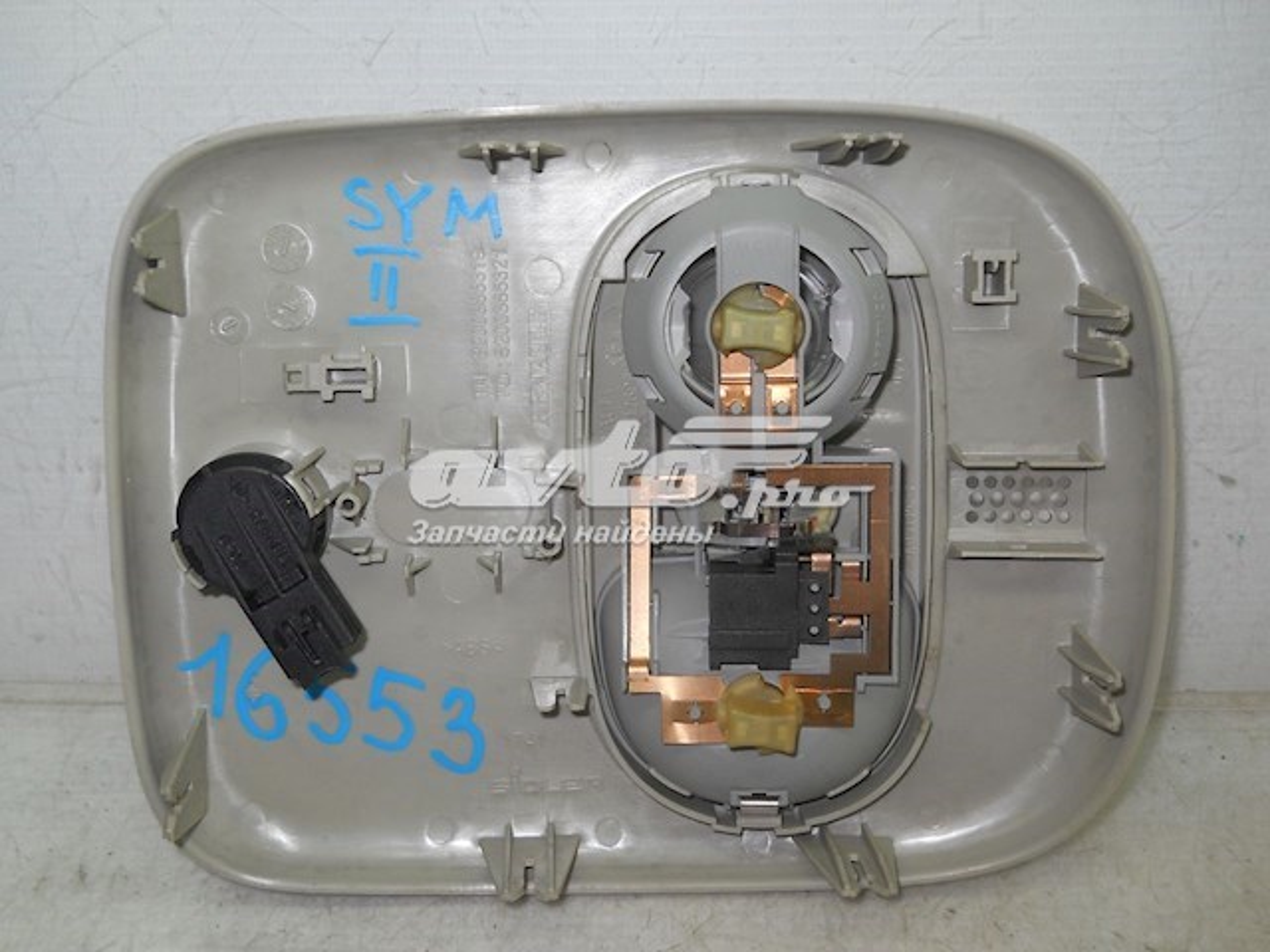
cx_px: 635
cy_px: 476
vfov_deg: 35.1
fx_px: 1504
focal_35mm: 41
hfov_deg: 45.8
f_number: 5.5
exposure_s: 1/30
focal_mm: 6.72
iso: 80
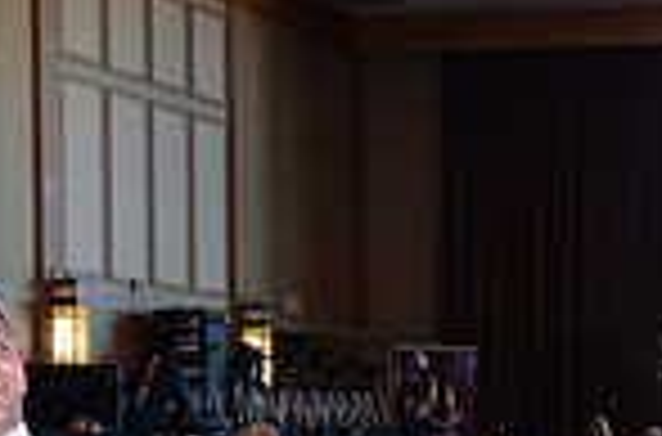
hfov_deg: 11.8
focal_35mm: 174
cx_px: 486
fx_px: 3189
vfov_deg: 7.7
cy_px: 641
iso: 2000
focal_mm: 44
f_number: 4.5
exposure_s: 1/250
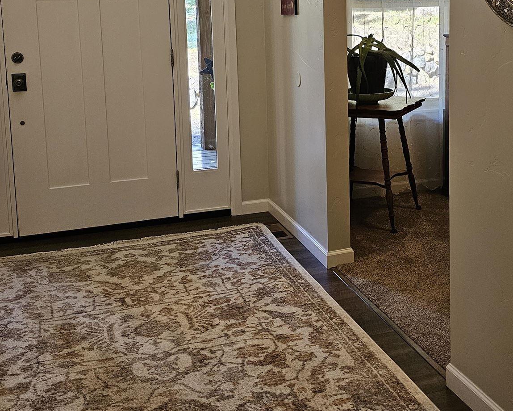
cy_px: 96
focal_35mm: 45
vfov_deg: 32.7
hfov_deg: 41.0
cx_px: 308
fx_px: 683
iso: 320
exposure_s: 1/120
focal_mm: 6.3
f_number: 1.7
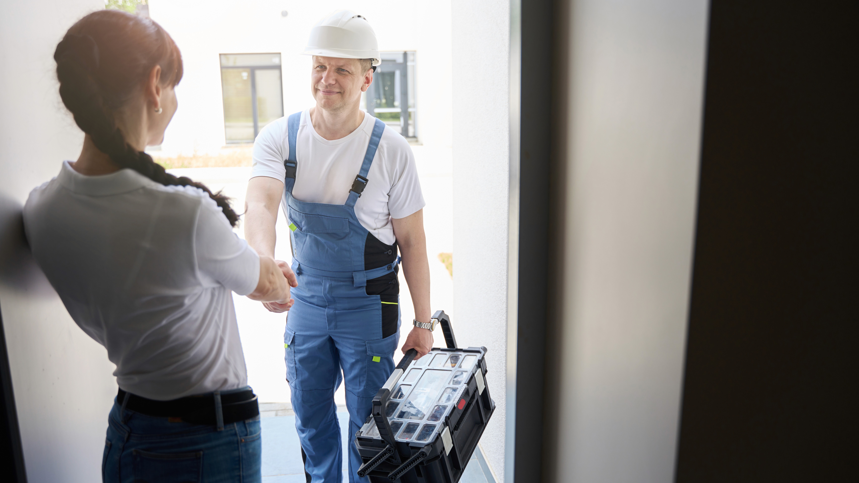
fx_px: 739
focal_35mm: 32
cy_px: 251
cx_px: 427
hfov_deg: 60.4
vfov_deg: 36.2
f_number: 2.8
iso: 200
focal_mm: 30.4
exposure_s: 1/320
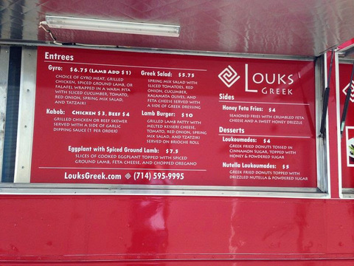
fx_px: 337
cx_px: 177
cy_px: 133
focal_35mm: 33
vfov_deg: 42.9
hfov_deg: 55.4
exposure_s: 1/502
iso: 50
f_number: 2.4
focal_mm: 4.12
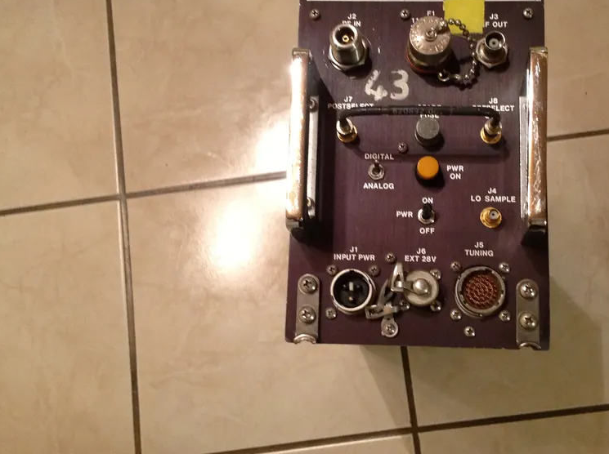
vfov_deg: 30.7
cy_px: 190
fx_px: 825
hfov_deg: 40.3
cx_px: 368
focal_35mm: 47
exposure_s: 1/15
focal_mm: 4.28
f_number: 2.4
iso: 250
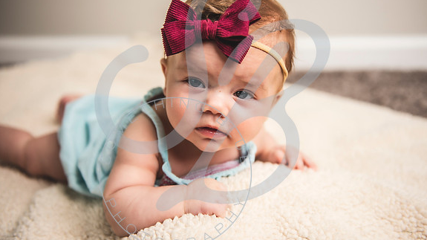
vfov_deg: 27.1
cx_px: 219
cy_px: 111
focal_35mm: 44
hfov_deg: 46.4
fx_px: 498
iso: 100
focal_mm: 40
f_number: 2.8
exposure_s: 1/250
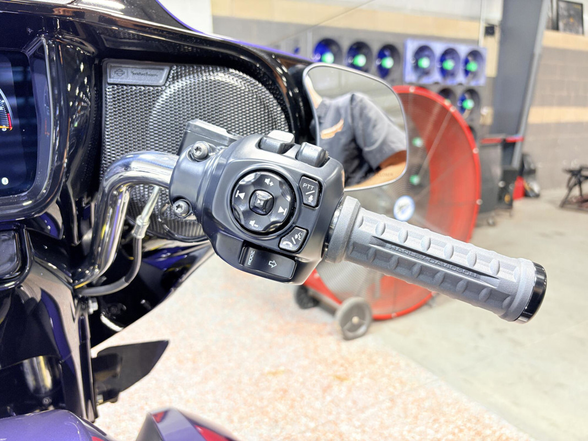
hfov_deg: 67.3
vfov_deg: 53.1
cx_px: 294
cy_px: 220
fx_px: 442
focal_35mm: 26
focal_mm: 5.96
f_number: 1.6
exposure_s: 1/60
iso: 80
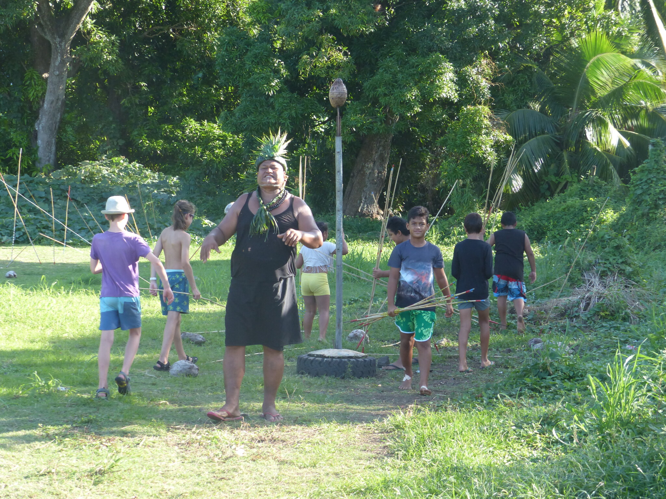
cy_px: 250
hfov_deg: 22.8
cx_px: 333
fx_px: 1655
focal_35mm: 86
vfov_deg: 17.2
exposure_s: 1/200
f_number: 4
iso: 200
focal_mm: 15.5
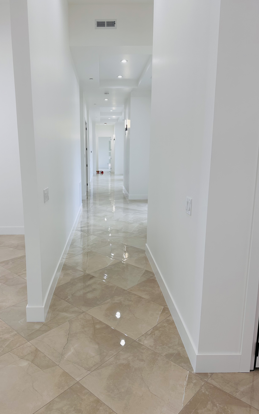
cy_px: 208
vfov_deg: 70.4
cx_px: 104
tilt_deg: -11.6
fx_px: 294
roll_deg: +0.1
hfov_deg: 47.3
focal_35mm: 26
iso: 50
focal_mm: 6.86
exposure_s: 1/121
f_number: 1.78
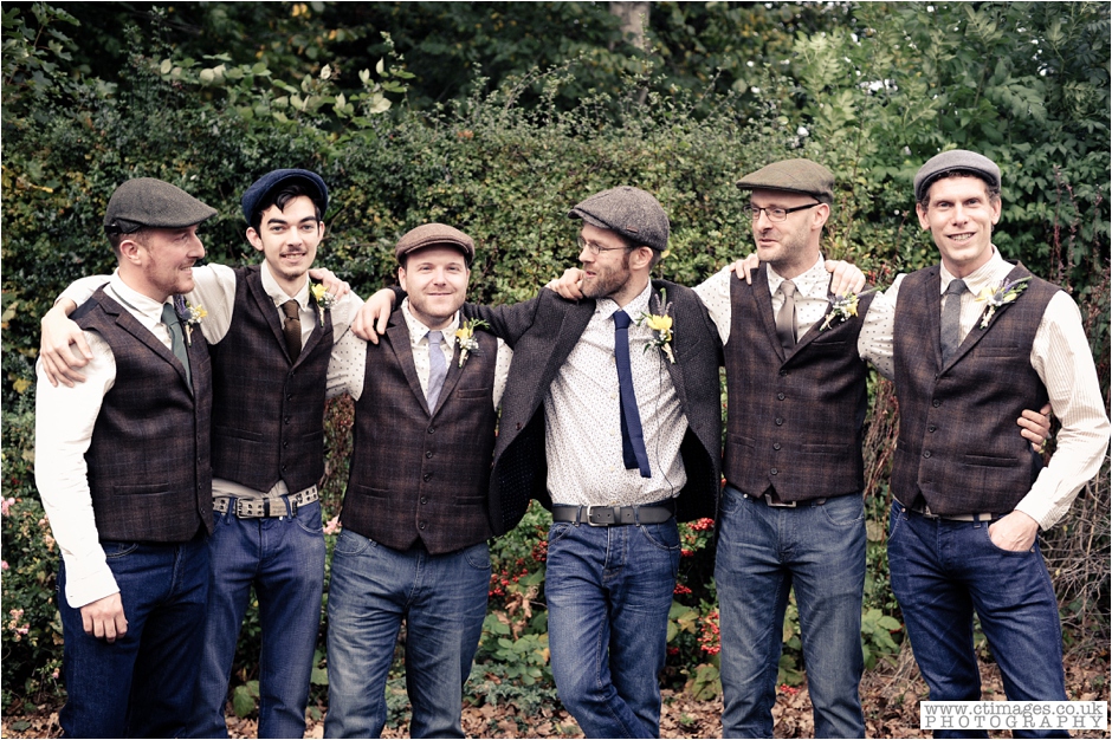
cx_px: 556
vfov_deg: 27.0
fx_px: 1544
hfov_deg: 39.6
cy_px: 370
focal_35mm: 50
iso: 640
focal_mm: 50
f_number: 4
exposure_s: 1/640
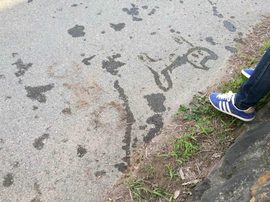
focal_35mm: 29
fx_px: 226
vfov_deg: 48.2
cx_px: 135
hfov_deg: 61.7
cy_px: 101
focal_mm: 4.15
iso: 32
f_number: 2.2
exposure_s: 1/133
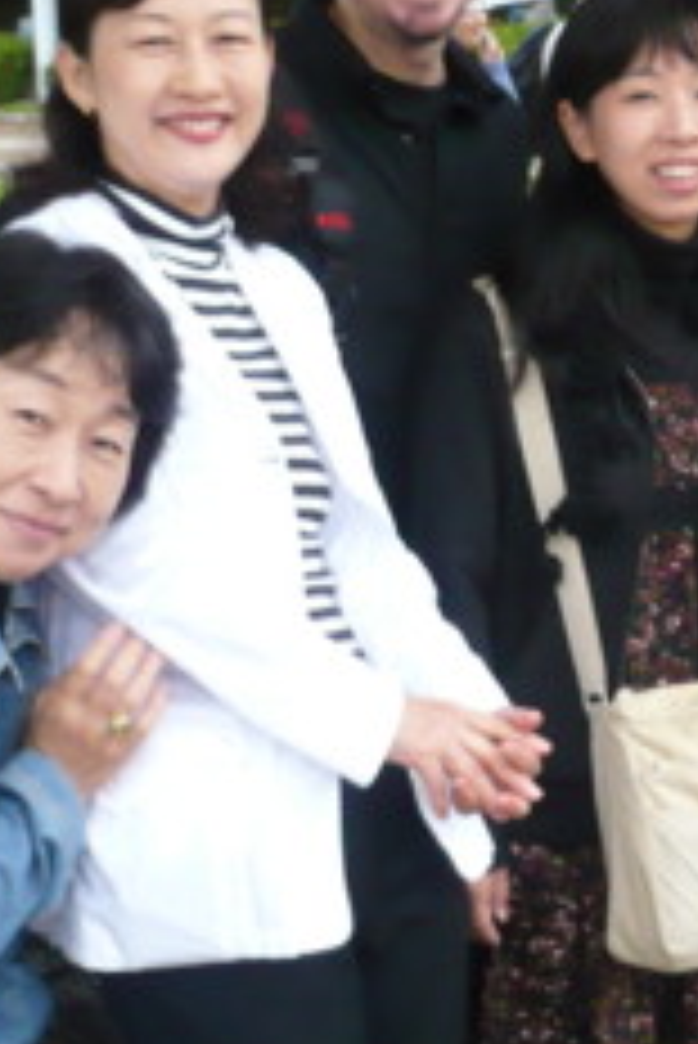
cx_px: 851
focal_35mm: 94
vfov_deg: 21.6
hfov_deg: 14.1
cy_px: 392
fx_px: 2730
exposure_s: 1/125
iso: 200
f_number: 2.8
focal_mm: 5.8
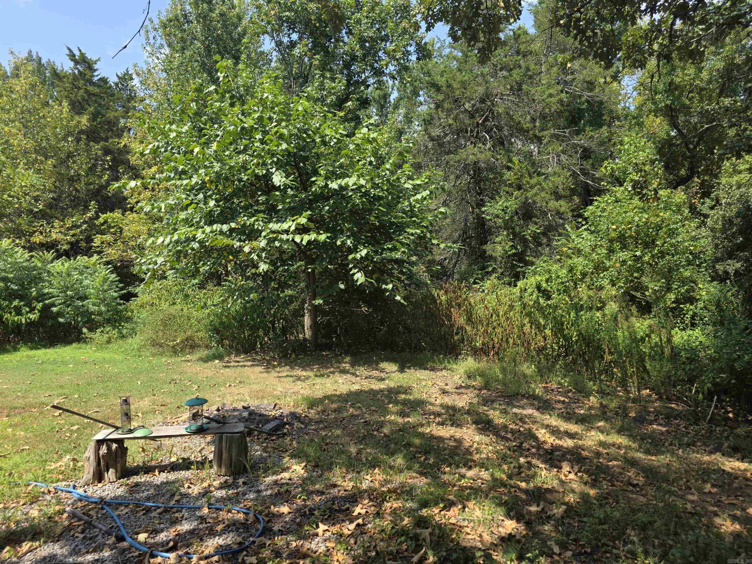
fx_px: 500
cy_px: 282
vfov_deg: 58.9
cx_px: 376
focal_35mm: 23
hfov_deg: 73.9
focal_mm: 6.3
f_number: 1.7
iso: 80
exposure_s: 1/2339
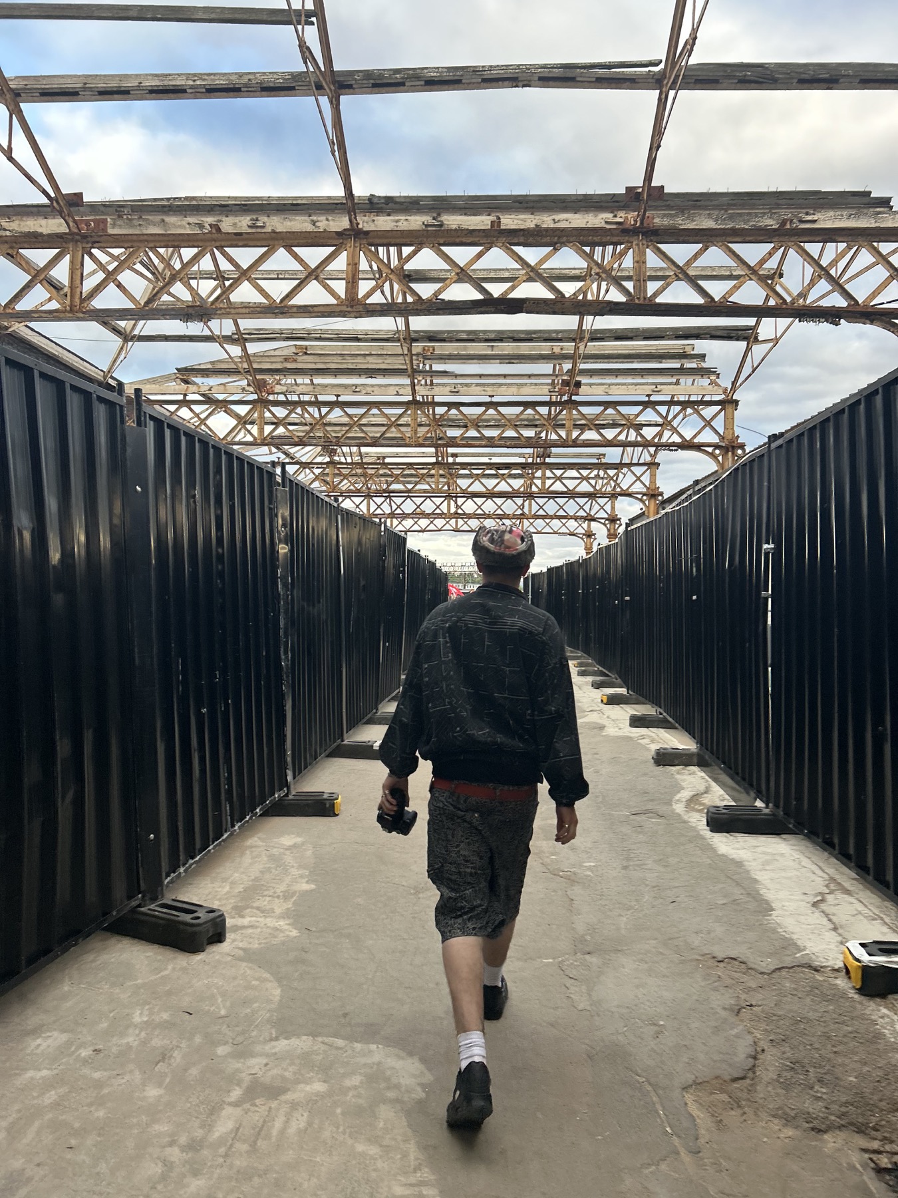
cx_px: 449
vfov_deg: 67.3
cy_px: 599
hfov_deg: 53.1
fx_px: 899
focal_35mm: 26
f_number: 1.5
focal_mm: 5.7
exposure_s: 1/277
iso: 40
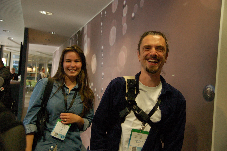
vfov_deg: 39.9
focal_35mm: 33
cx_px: 114
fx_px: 208
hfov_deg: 57.3
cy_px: 76
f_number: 2.8
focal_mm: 22
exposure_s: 1/125
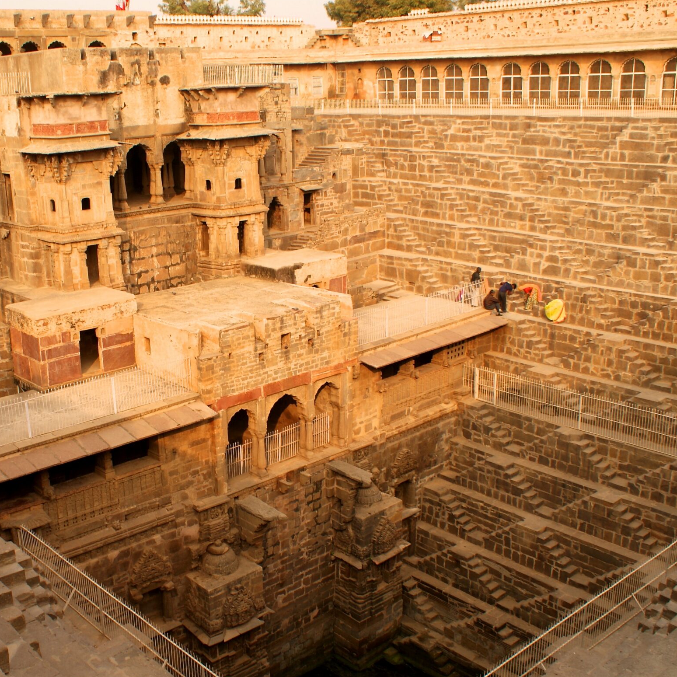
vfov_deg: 43.8
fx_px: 841
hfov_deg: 43.3
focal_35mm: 38
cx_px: 233
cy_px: 355
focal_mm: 18
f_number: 10
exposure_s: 1/80
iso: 100
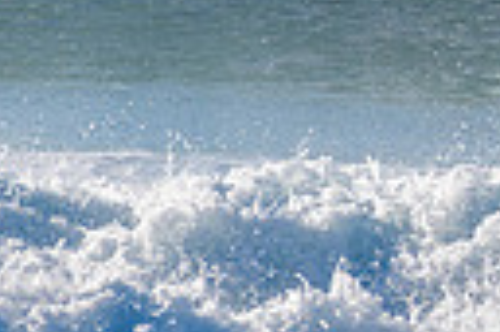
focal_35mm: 2769
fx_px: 38409
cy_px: -180
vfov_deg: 0.5
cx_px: 941
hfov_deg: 0.7
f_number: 9
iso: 64
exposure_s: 1/320
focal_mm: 500
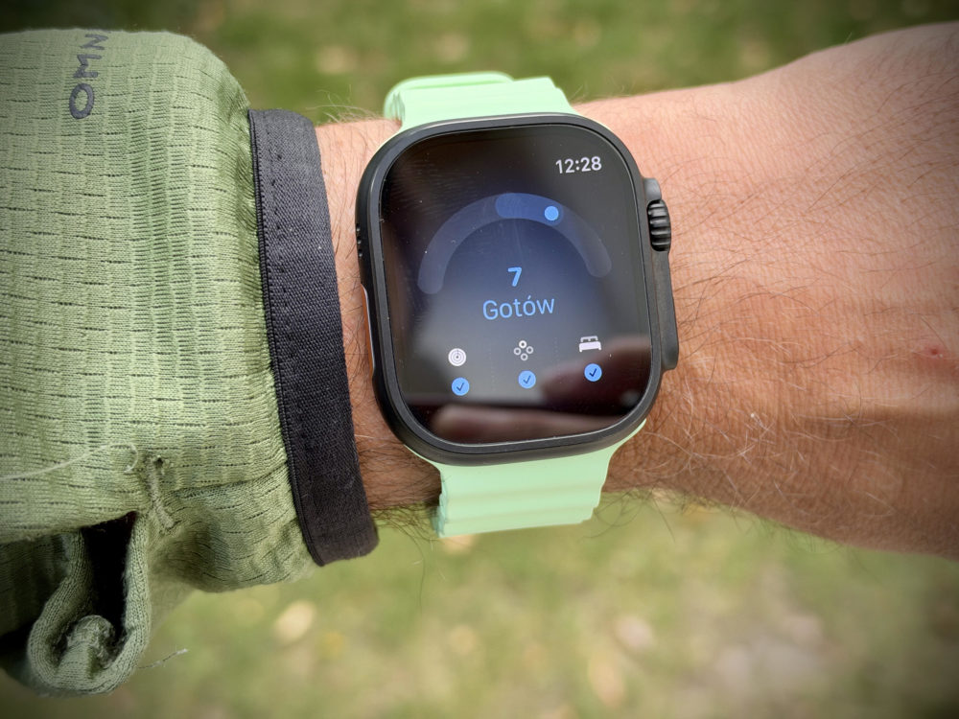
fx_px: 1330
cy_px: 360
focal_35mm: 48
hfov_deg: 39.7
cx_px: 480
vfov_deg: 30.3
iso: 80
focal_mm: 6.9
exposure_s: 1/229
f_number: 1.8
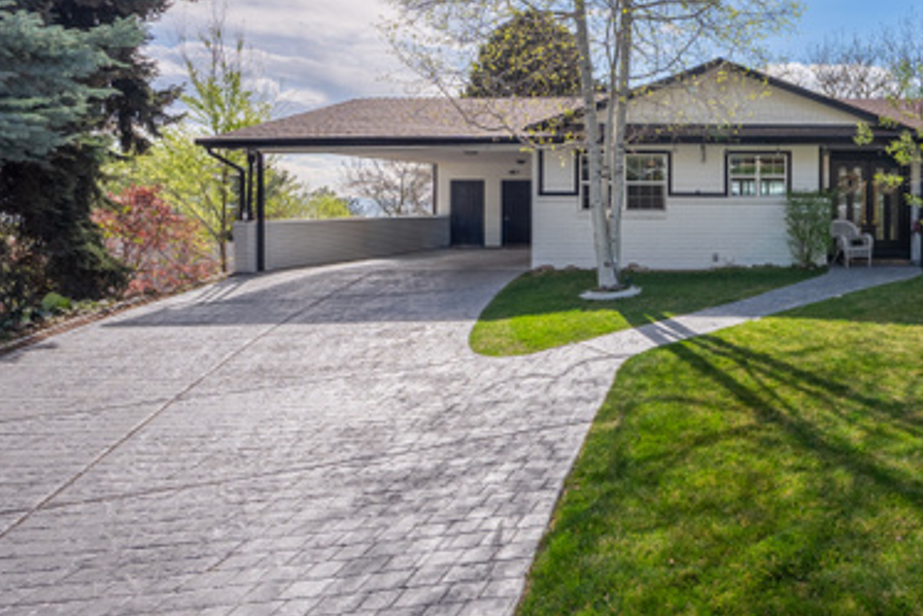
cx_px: 775
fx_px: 616
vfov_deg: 52.3
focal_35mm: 24
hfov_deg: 65.1
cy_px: 213
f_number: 10
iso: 100
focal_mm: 14
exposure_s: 1/2500
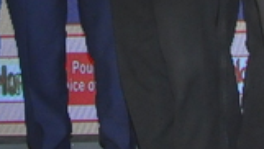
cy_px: -229
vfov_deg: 4.6
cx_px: 126
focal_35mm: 260
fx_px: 1825
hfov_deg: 8.3
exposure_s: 1/125
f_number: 5.6
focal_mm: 25
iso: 800
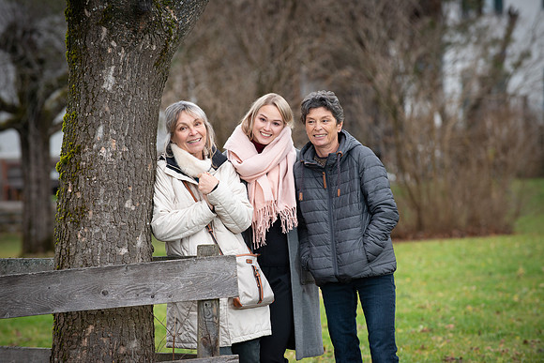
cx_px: 272
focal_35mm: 200
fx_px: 3023
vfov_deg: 6.9
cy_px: 182
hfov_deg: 10.3
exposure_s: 1/250
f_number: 5
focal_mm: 200
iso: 800
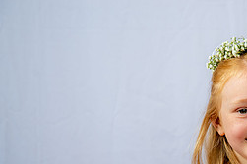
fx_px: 1234
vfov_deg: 7.6
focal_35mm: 180
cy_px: 189
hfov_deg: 11.3
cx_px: 246
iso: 250
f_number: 6.3
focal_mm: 78
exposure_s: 1/200
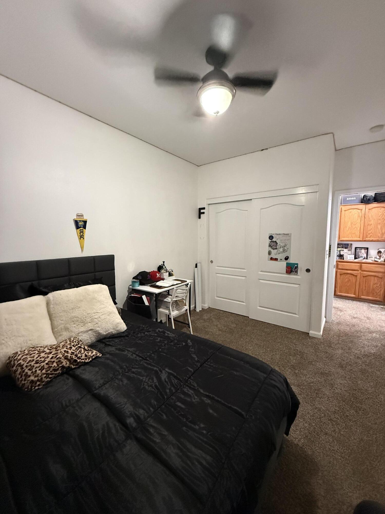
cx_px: 192
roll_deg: +0.1
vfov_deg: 102.1
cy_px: 257
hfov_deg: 85.7
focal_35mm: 14
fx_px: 208
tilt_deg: -3.9
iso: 800
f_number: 2.2
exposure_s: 1/60
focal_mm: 2.22
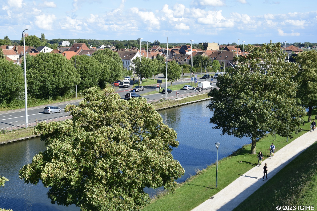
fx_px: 449
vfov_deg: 26.5
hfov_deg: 38.9
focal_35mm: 51
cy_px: 106
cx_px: 154
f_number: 9
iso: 200
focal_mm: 32
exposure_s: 1/320
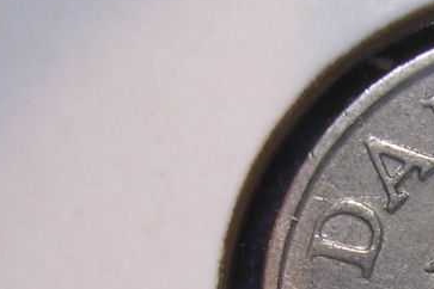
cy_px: 353
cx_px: 509
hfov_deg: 17.9
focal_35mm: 109
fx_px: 1314
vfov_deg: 12.3
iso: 100
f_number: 2.8
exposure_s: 1/14.2
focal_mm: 5.8
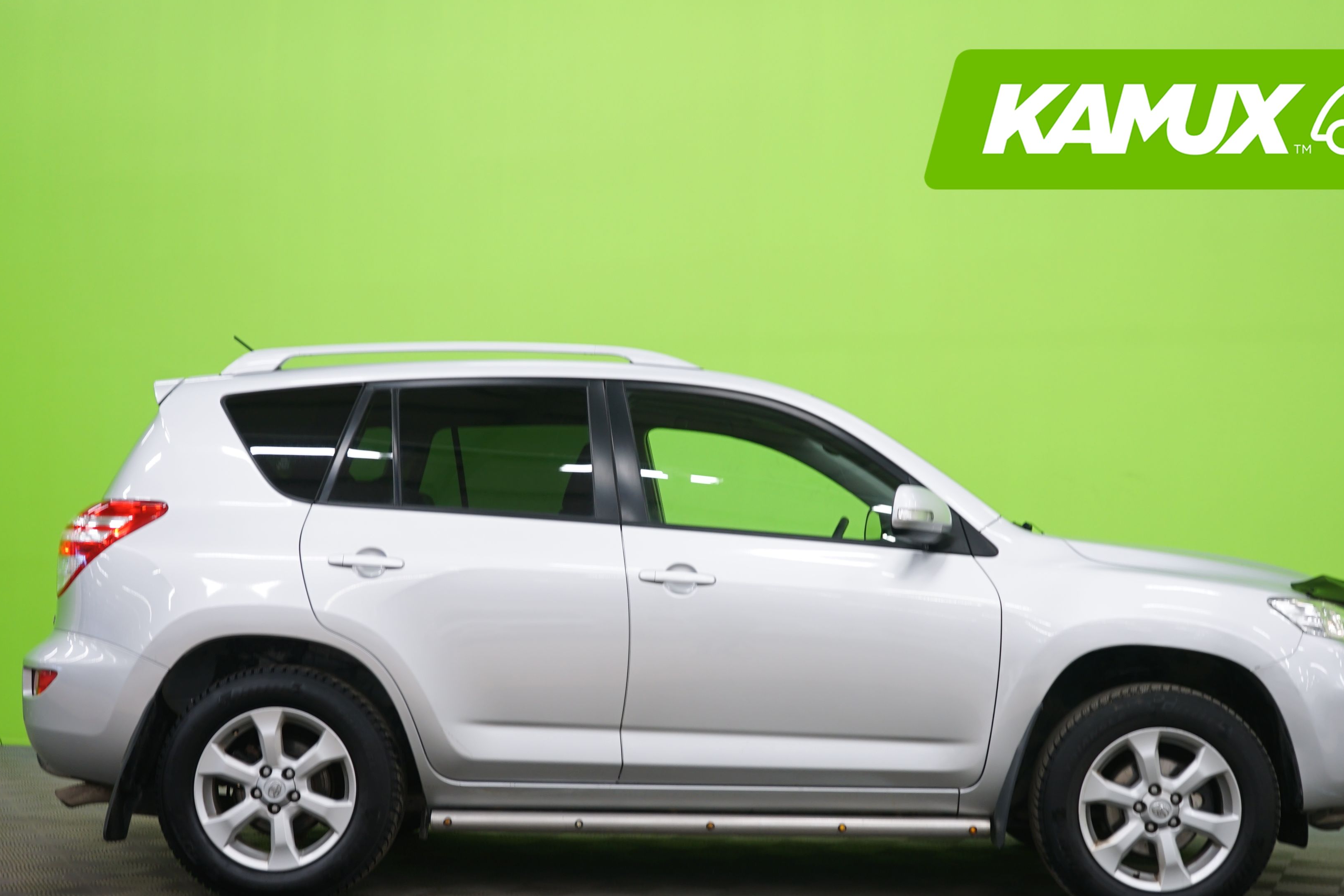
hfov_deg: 38.9
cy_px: 541
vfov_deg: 26.4
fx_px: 1904
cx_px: 719
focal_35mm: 51
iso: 400
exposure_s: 1/8
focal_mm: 42
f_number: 4.5
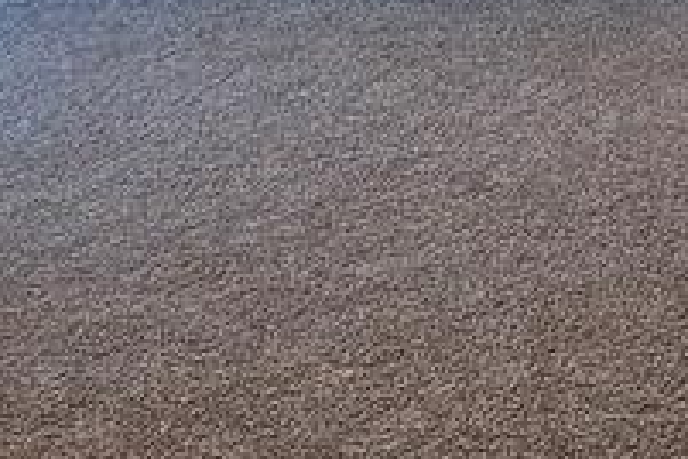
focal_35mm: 69
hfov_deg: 29.0
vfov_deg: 18.9
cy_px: -51
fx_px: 1319
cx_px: 476
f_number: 2.2
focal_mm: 2.2
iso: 64
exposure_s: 1/283
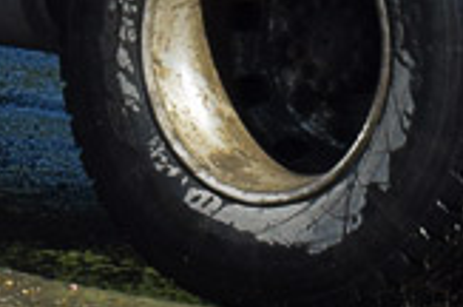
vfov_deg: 3.7
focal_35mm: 354
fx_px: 4544
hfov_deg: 5.8
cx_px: 85
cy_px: -665
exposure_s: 1/320
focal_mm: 32
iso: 200
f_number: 9
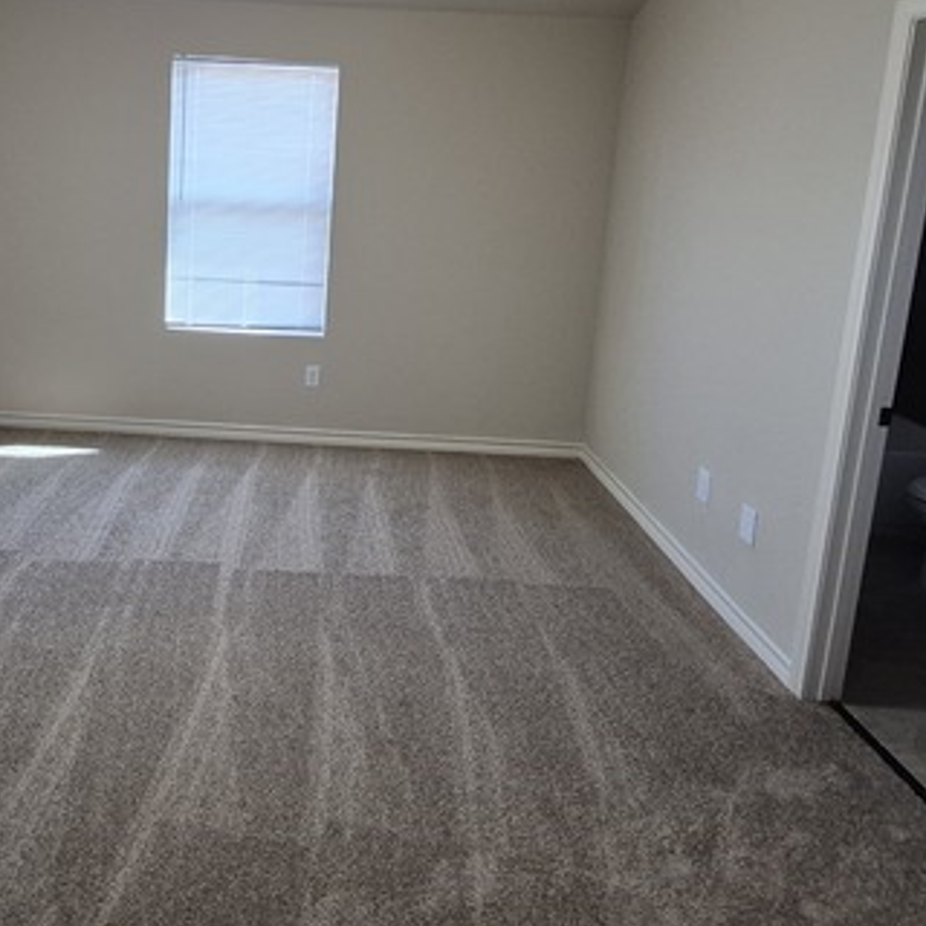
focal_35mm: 23
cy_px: 269
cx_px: 315
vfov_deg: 64.5
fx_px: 696
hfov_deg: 65.6
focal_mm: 1.74
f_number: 2.2
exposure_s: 1/60
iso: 200
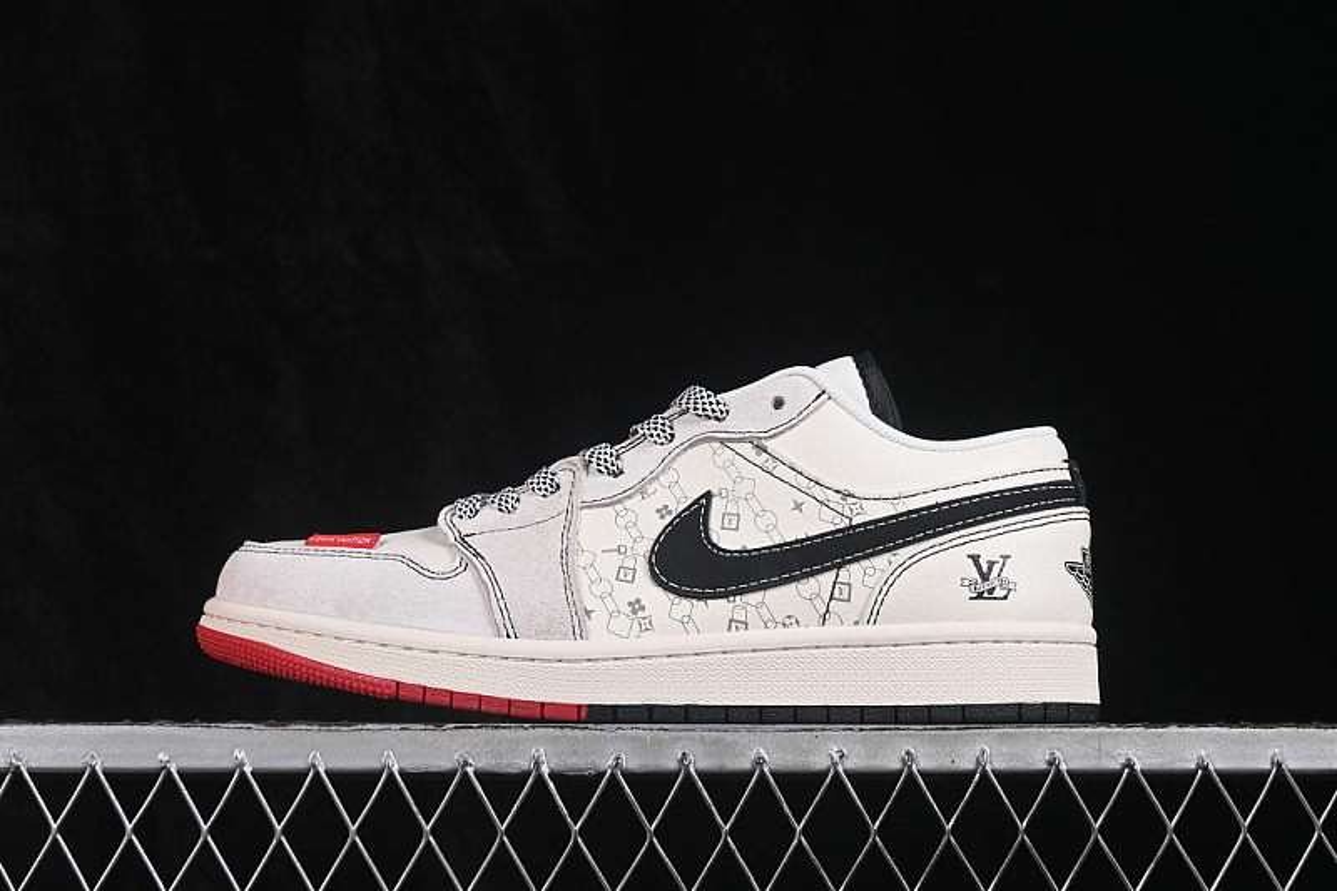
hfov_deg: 27.0
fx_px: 2785
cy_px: 446
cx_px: 668
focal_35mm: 75
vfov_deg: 18.2
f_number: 8
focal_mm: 50
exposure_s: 1/80
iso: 160
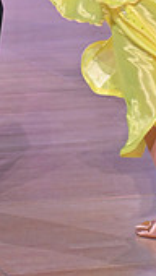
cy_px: -104
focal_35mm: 307
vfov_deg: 6.9
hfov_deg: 4.0
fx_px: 2251
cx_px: 53
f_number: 7.1
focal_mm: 86
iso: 4000
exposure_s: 1/400
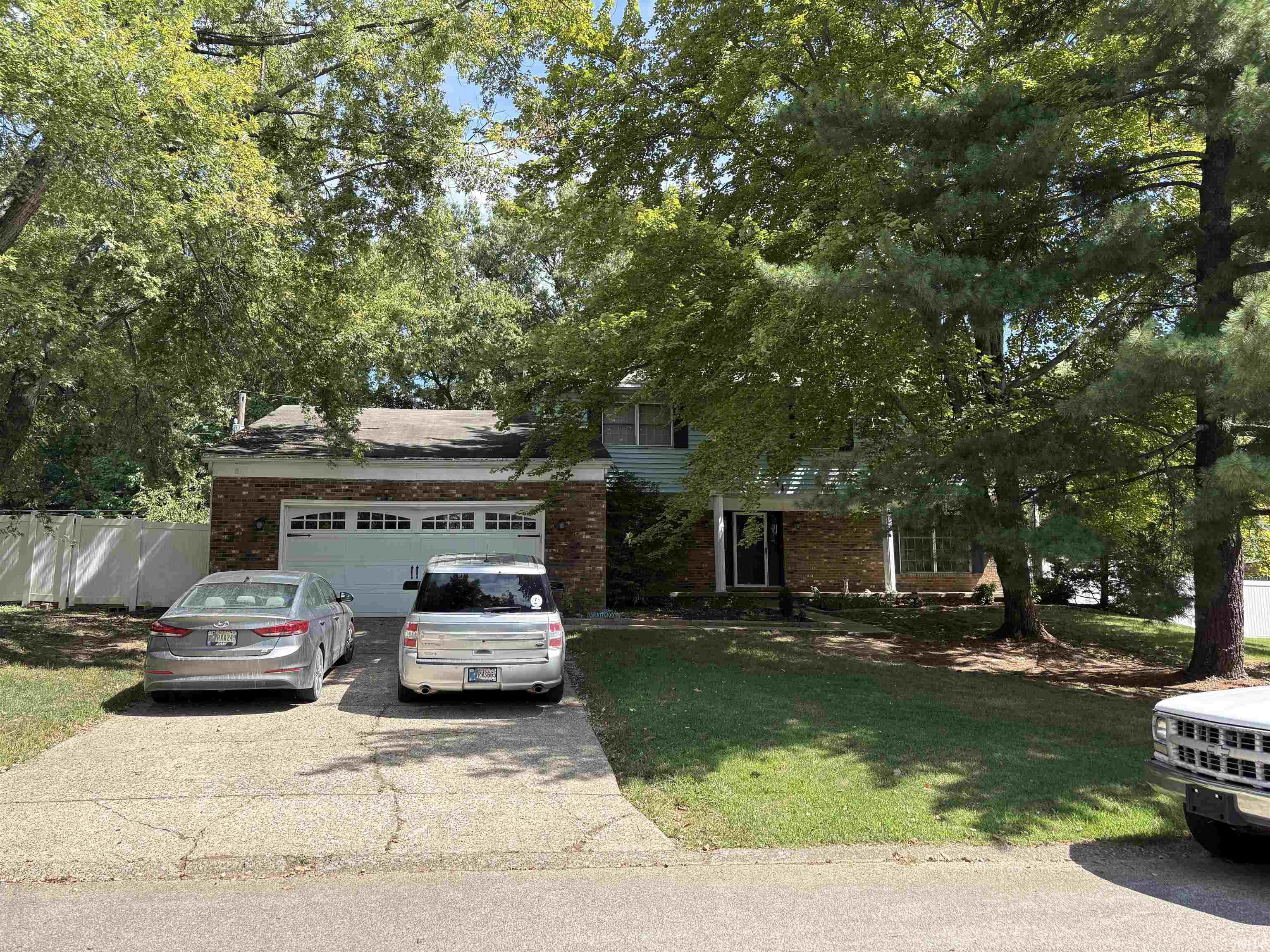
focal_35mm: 26
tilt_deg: +7.7
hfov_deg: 67.3
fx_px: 954
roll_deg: +0.6
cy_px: 476
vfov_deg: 53.1
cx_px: 635
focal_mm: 5.96
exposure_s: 1/884
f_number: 1.6
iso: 50
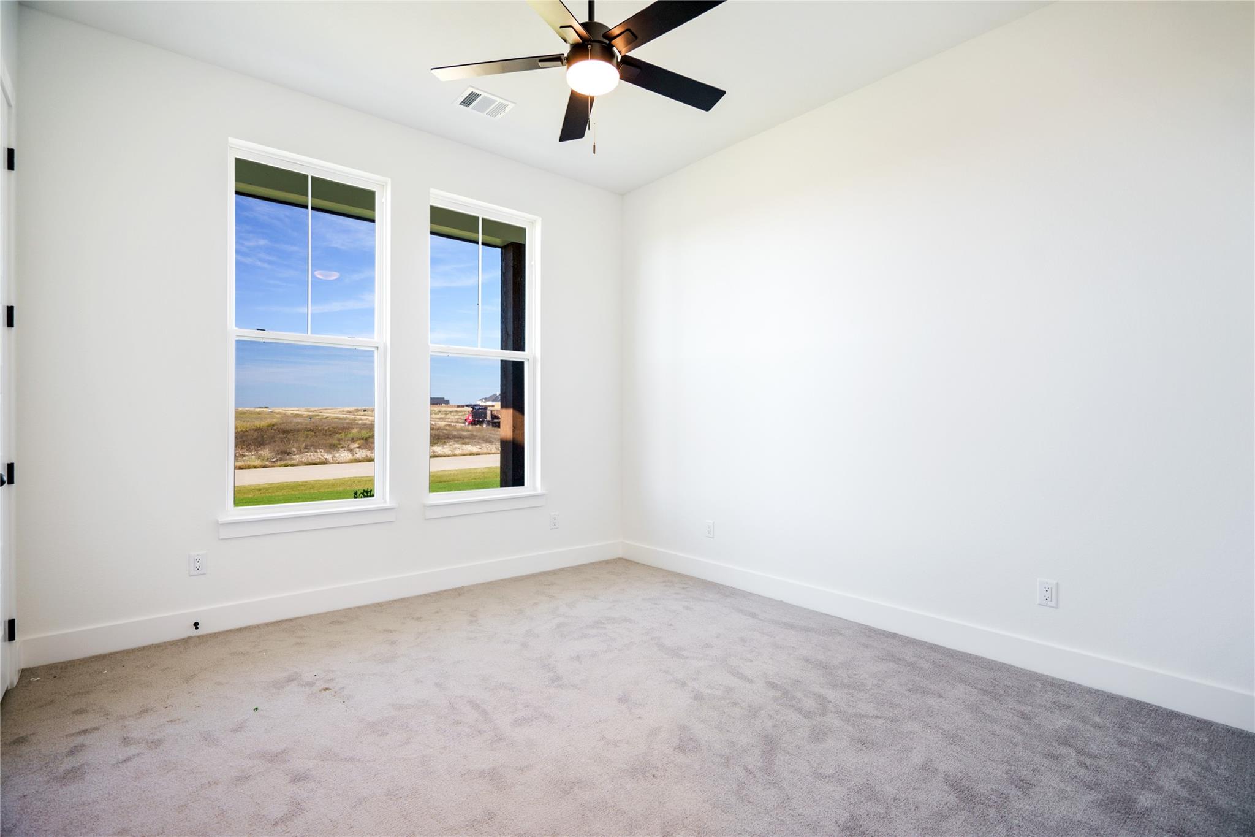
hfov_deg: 96.7
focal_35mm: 16
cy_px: 418
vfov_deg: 73.7
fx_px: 558
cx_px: 628
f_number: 4
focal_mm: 16
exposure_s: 1/20
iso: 200
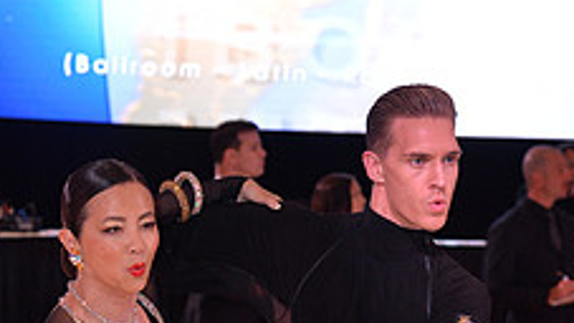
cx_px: 247
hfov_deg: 9.4
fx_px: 3503
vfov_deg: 5.2
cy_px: 517
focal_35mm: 230
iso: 1600
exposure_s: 1/250
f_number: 5.6
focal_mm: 86
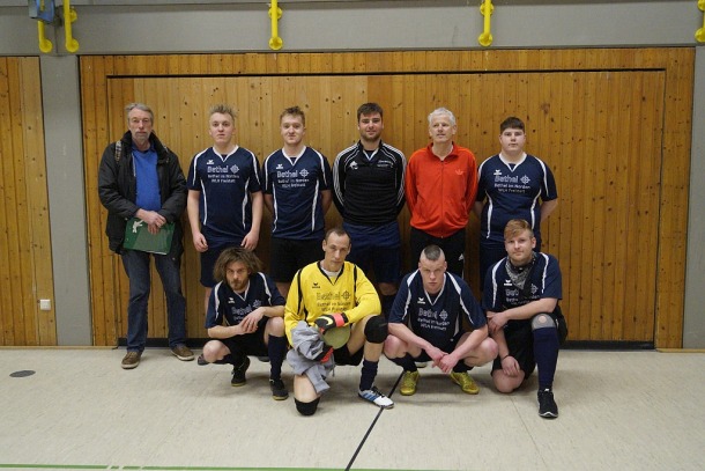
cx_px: 352
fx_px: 646
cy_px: 236
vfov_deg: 40.0
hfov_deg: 57.2
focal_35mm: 33
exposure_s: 1/160
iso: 3200
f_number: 4
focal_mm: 22
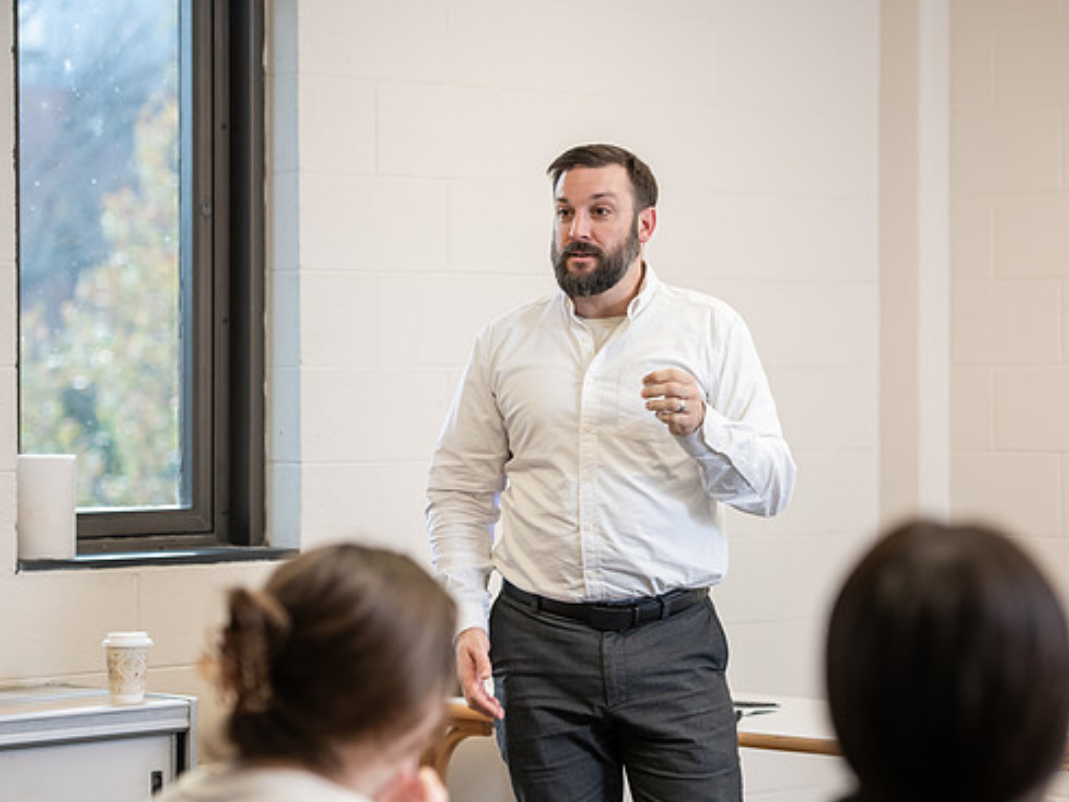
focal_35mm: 114
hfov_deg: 17.3
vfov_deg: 13.0
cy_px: 421
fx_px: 3521
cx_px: 608
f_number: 3.2
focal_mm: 100
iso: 1250
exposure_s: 1/200
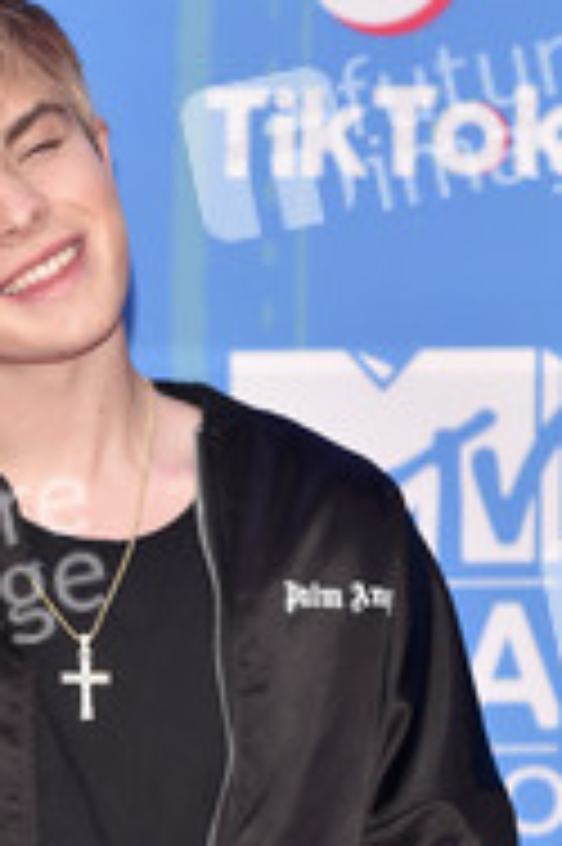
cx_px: 4
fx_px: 8234
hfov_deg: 3.9
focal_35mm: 351
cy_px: 810
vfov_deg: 5.9
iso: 2000
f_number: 4.5
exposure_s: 1/320
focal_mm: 165
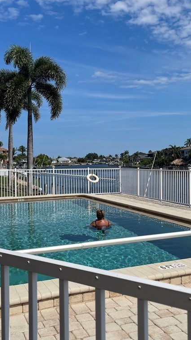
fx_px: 333
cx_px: 100
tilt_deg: -1.1
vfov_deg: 54.0
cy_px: 168
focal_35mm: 37
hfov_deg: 32.0
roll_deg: +0.3
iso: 32
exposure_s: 1/7937
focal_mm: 5.1
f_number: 1.6
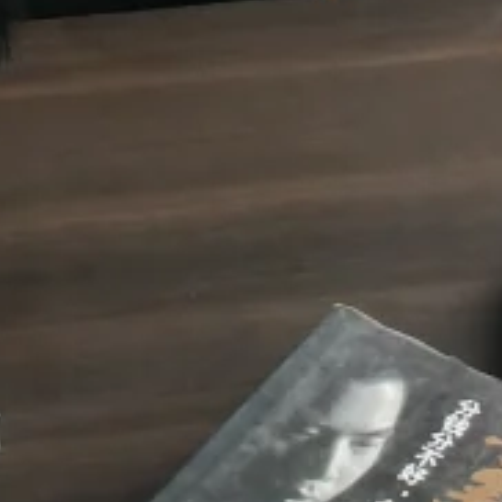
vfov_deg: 8.1
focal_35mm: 161
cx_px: 342
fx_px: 2642
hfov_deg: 10.8
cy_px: -1302
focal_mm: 4.69
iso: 210
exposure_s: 1/60
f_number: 1.79
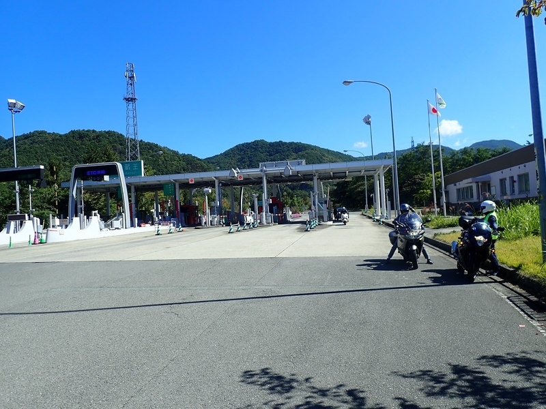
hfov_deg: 69.4
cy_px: 204
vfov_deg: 54.9
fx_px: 394
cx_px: 273
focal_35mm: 25
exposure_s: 1/160
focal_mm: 4.5
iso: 100
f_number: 8
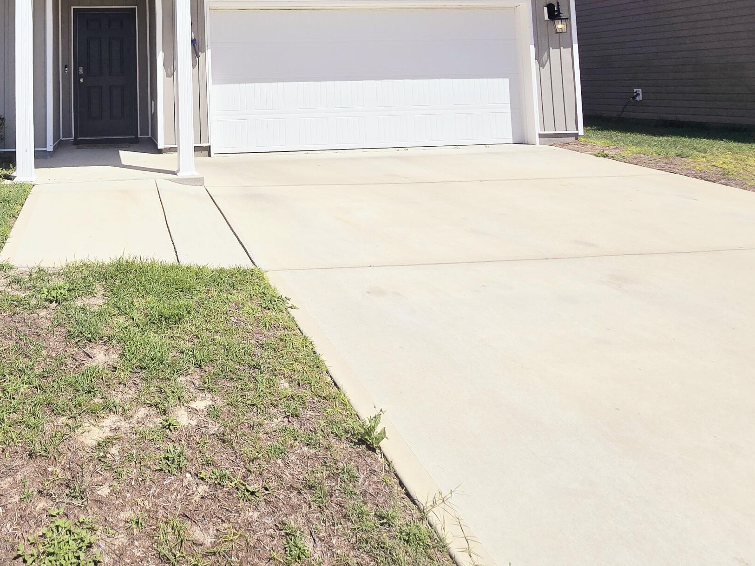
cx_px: 163
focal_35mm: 24
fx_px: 523
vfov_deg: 50.4
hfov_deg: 65.8
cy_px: 56
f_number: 2.2
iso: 50
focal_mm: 2.2
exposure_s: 1/5000
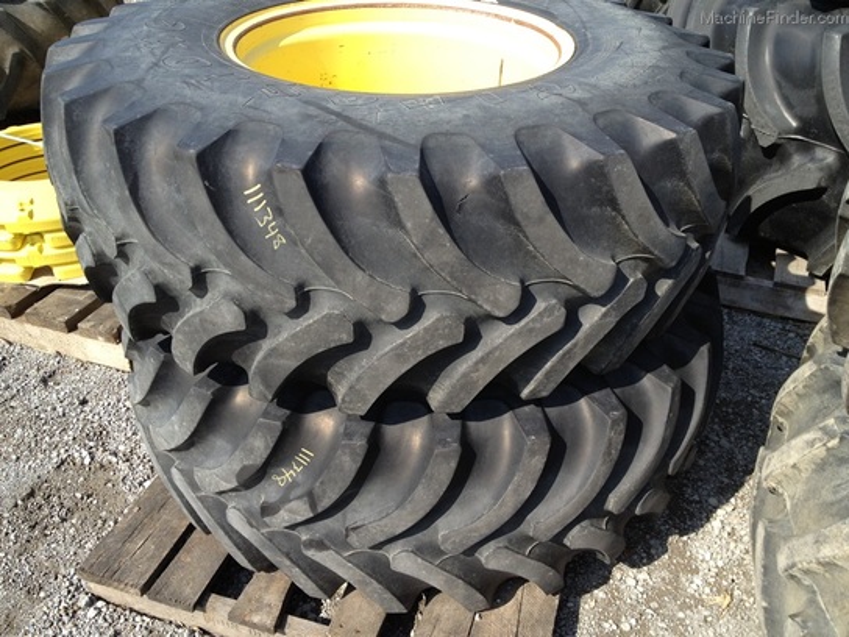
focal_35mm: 35
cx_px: 424
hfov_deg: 52.6
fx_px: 858
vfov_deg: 40.7
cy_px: 318
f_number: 2.4
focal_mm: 4.28
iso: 50
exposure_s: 1/849
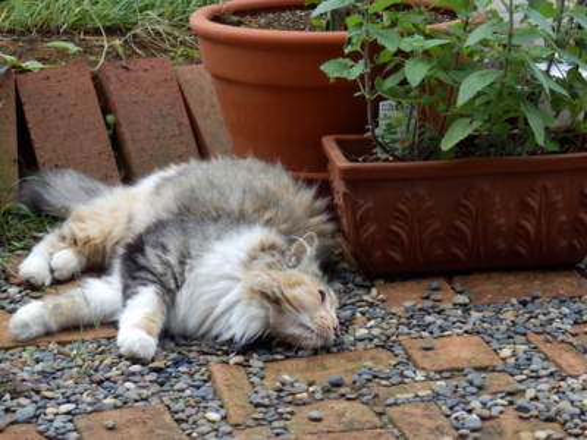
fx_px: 1492
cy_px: 220
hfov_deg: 22.3
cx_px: 294
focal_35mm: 88
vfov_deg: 16.8
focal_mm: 15.8
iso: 250
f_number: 4.8
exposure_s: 1/125
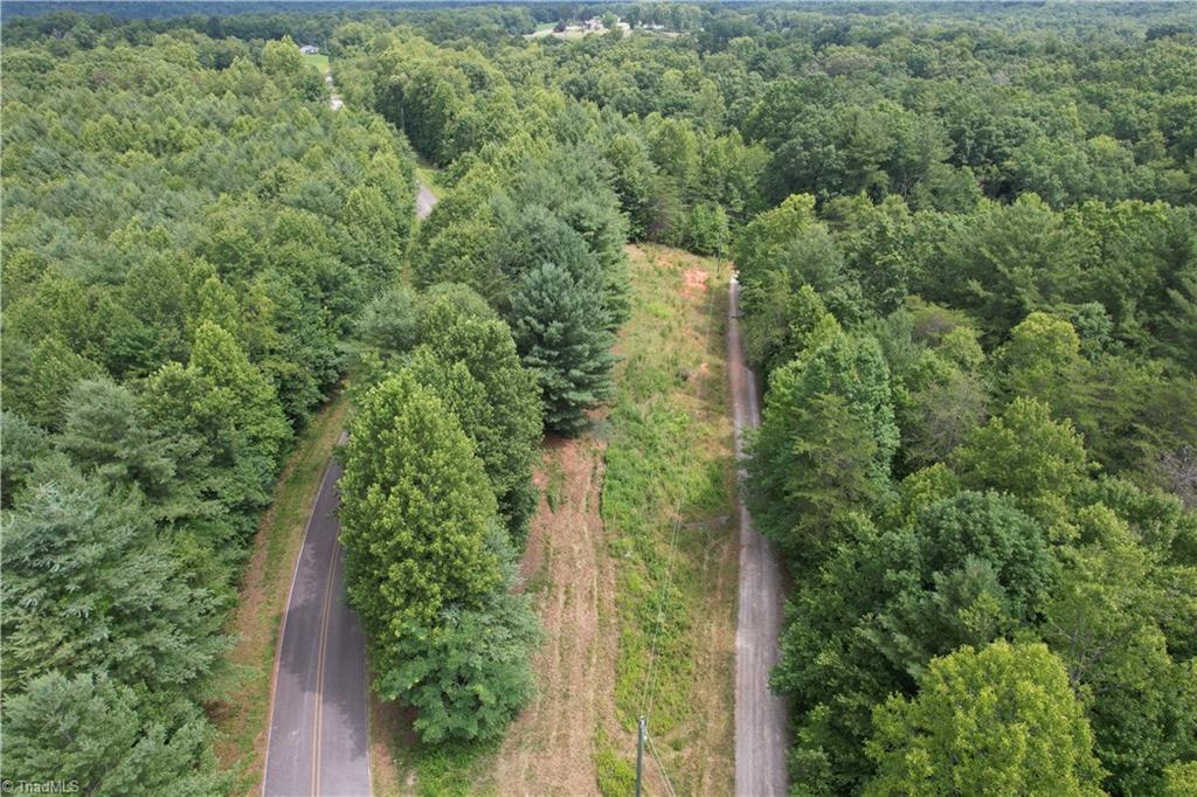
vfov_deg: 57.2
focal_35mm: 22
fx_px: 731
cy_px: 398
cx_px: 598
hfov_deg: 78.6
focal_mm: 8.38
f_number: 2.8
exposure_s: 1/640
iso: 100
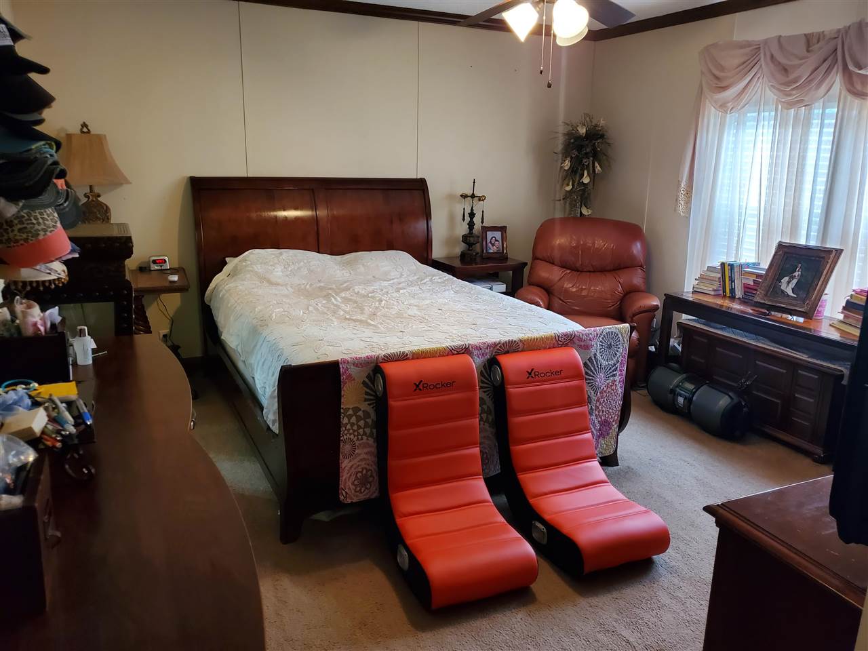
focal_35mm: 26
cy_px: 326
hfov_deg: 67.3
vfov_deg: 53.1
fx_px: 652
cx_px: 434
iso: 200
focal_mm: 4.3
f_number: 1.5
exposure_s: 1/39
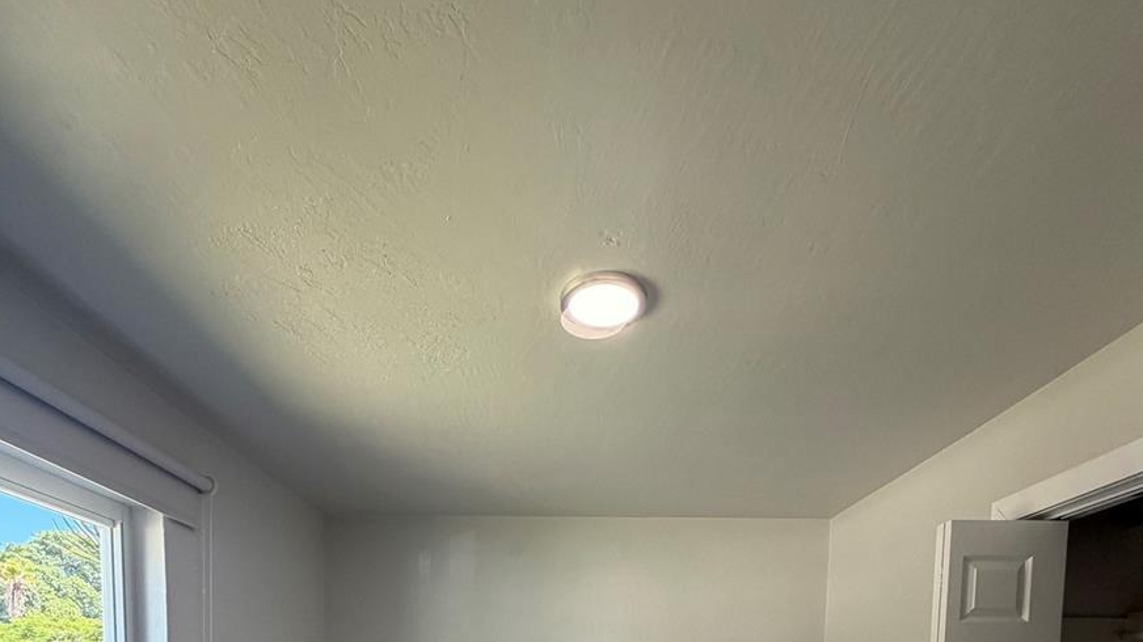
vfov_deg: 40.5
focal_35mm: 21
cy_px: 740
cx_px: 557
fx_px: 636
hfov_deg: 83.8
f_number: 2.2
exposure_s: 1/121
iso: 160
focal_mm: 2.22
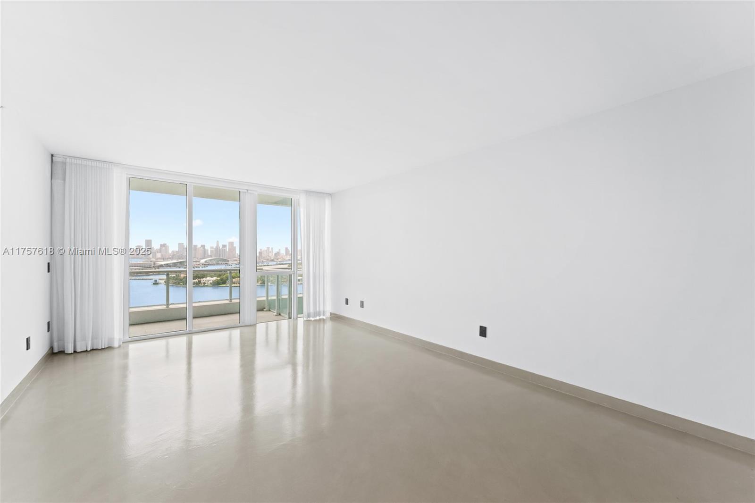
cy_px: 252
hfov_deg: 104.3
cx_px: 378
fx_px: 294
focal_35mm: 14
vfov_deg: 81.2
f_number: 8
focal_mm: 14
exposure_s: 1/15
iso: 200
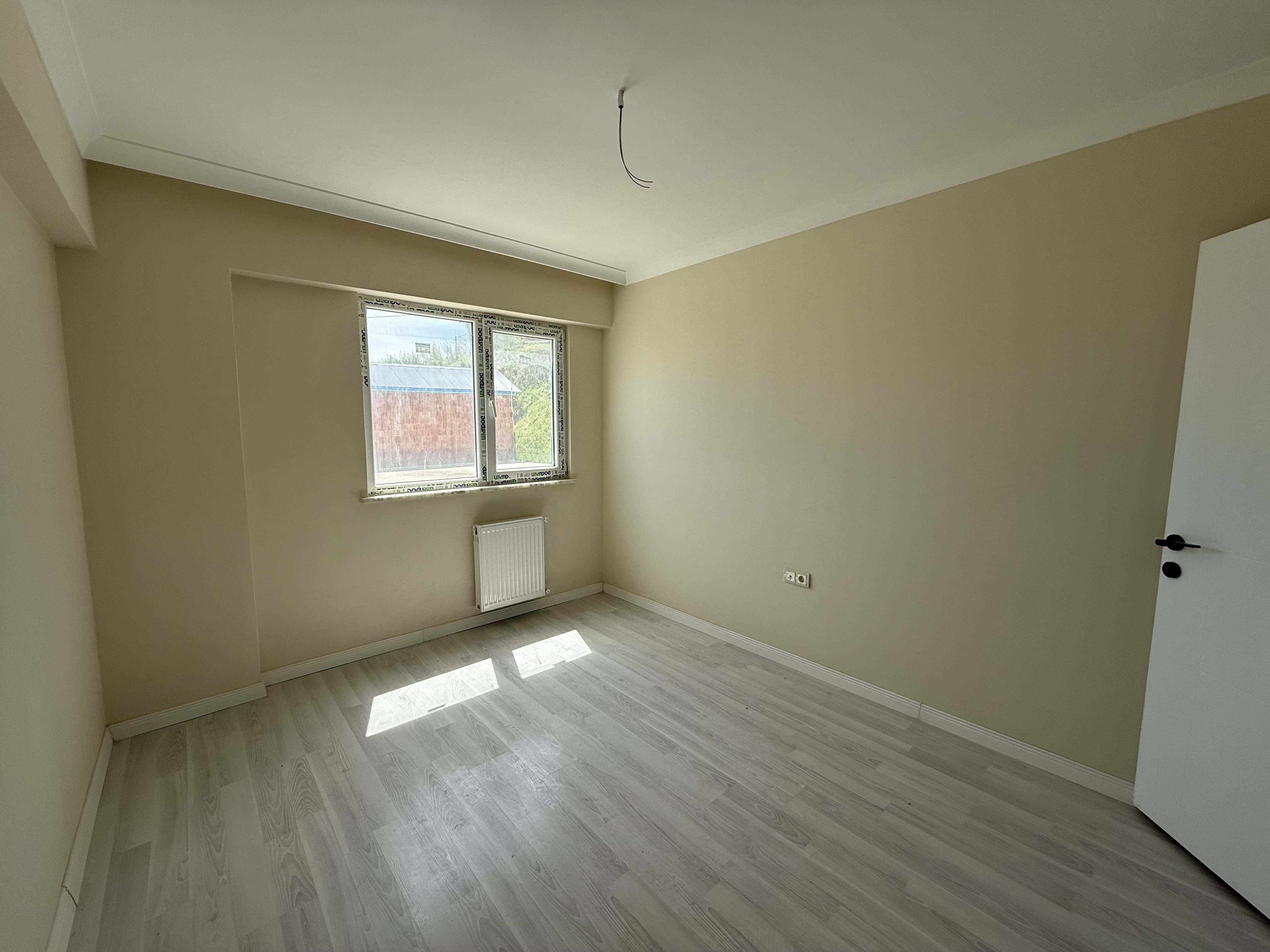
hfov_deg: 102.1
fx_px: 514
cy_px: 476
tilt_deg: -4.4
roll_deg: +0.0
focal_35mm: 14
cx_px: 635
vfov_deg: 85.7
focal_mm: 2.22
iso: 64
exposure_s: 1/853
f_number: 2.2
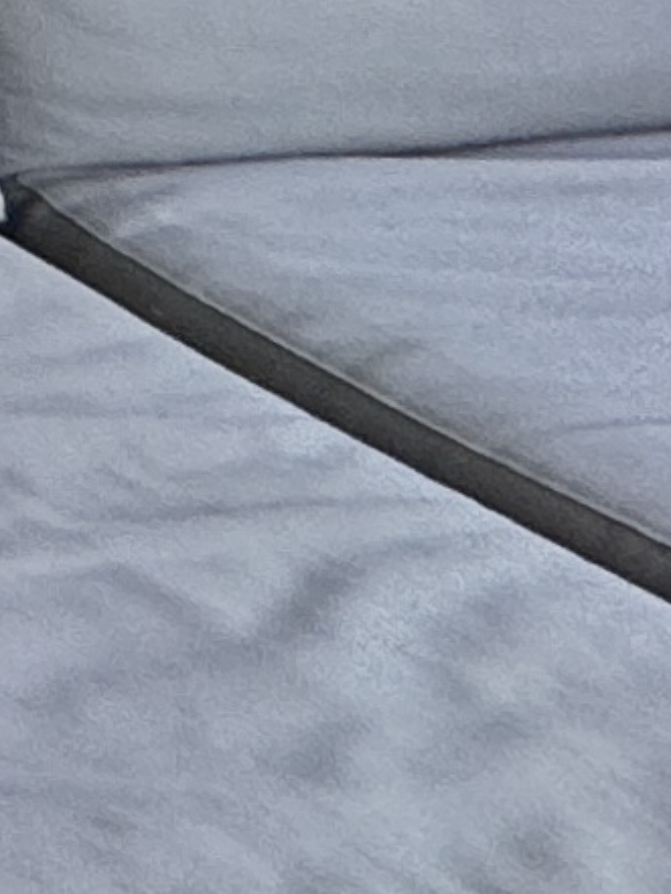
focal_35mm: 128
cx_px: -3197
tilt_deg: -6.6
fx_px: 3307
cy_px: -1376
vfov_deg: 11.9
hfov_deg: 5.4
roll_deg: +1.2
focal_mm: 2.22
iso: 40
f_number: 2.2
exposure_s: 1/297
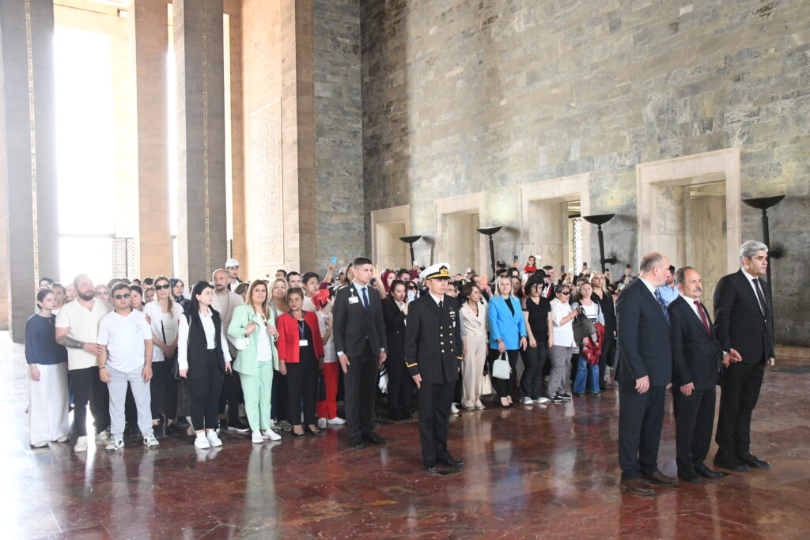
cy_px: 270
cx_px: 405
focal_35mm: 31
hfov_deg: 60.3
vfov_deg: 42.3
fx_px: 698
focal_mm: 21
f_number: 10
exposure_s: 1/60
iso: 4500
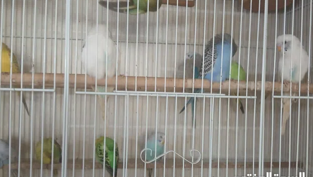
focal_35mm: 29
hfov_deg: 66.1
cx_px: 157
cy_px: 100
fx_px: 241
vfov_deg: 40.1
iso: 320
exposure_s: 1/25
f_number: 1.8
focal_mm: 3.98
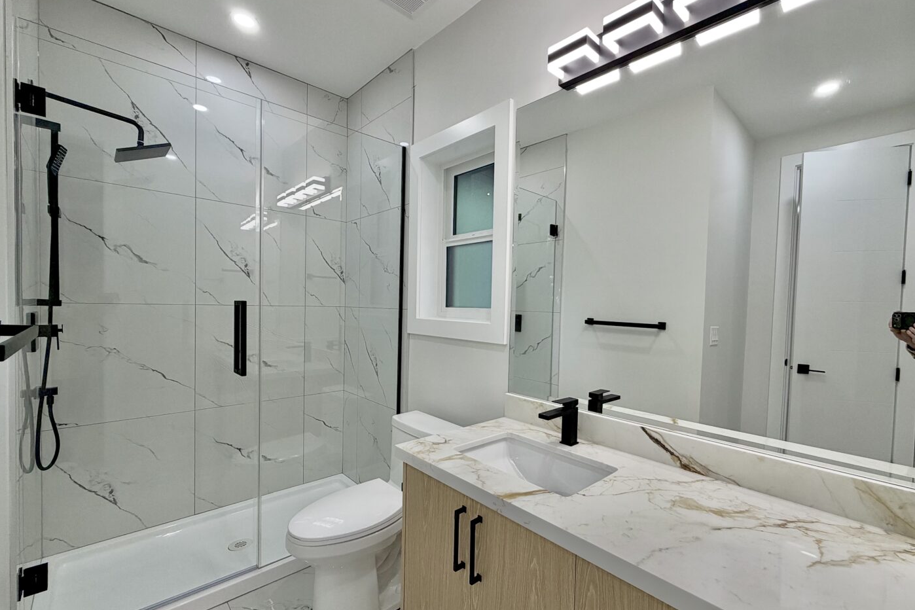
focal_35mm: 16
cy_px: 317
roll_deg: -1.0
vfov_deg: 73.7
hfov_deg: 96.6
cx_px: 486
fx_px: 407
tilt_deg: -1.3
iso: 125
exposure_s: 1/120
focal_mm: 2.22
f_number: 2.2
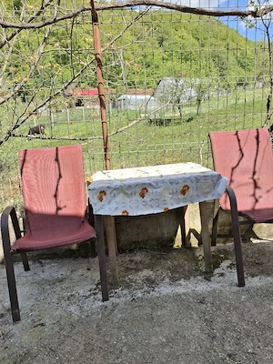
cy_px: 182
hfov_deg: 54.9
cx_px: 136
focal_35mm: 25
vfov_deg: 69.4
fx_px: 263
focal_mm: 4.69
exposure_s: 1/1250
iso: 32
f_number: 1.8
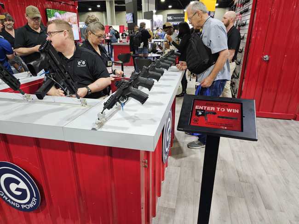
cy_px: 112
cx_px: 150
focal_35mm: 23
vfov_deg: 58.9
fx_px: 199
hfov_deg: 73.9
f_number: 1.7
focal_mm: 6.3
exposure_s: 1/120
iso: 800
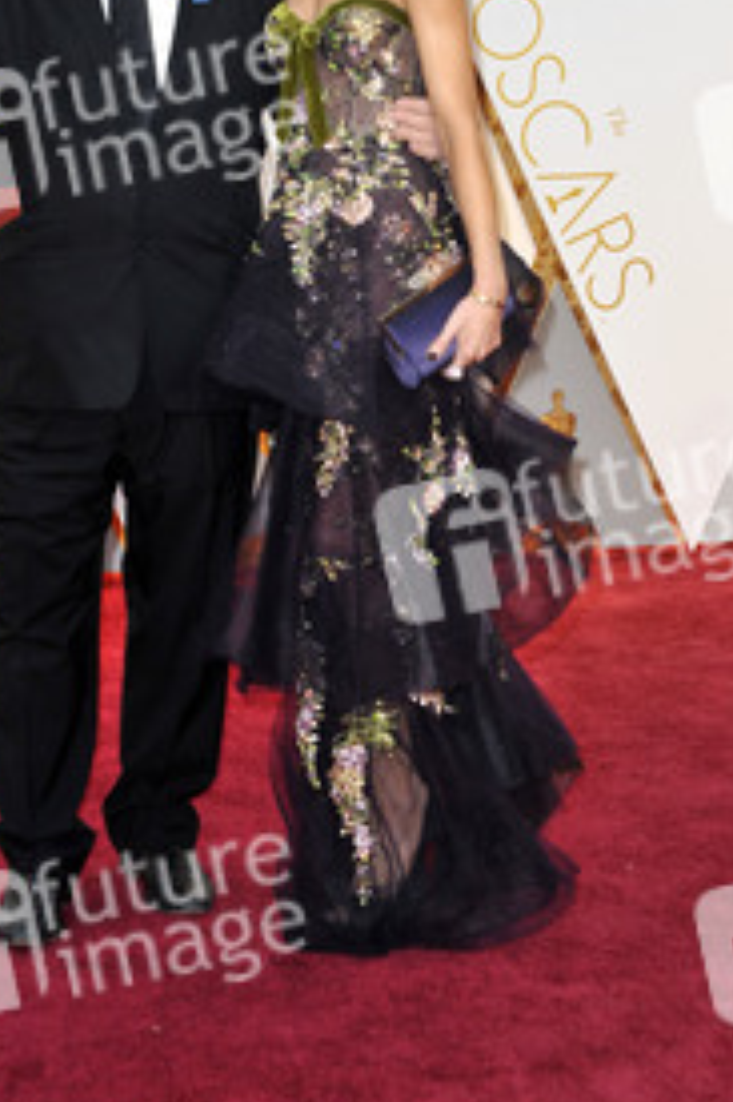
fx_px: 3027
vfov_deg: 20.5
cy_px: 329
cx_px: 218
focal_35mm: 99
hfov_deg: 13.8
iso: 1000
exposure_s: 1/250
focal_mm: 68
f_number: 6.3
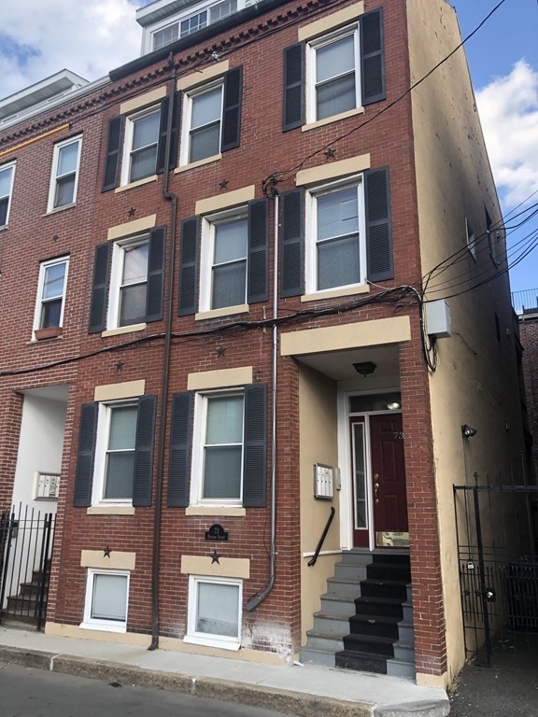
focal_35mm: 28
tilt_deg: +17.3
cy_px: 358
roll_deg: -0.4
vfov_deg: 63.4
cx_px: 269
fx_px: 580
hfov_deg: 49.7
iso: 20
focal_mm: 3.99
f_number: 1.8
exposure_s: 1/481
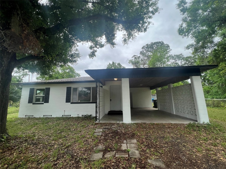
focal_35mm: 13
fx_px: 85
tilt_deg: +8.5
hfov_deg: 106.2
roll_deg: +1.1
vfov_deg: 89.9
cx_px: 113
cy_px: 84
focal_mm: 1.57
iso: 32
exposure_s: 1/708
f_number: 1.8
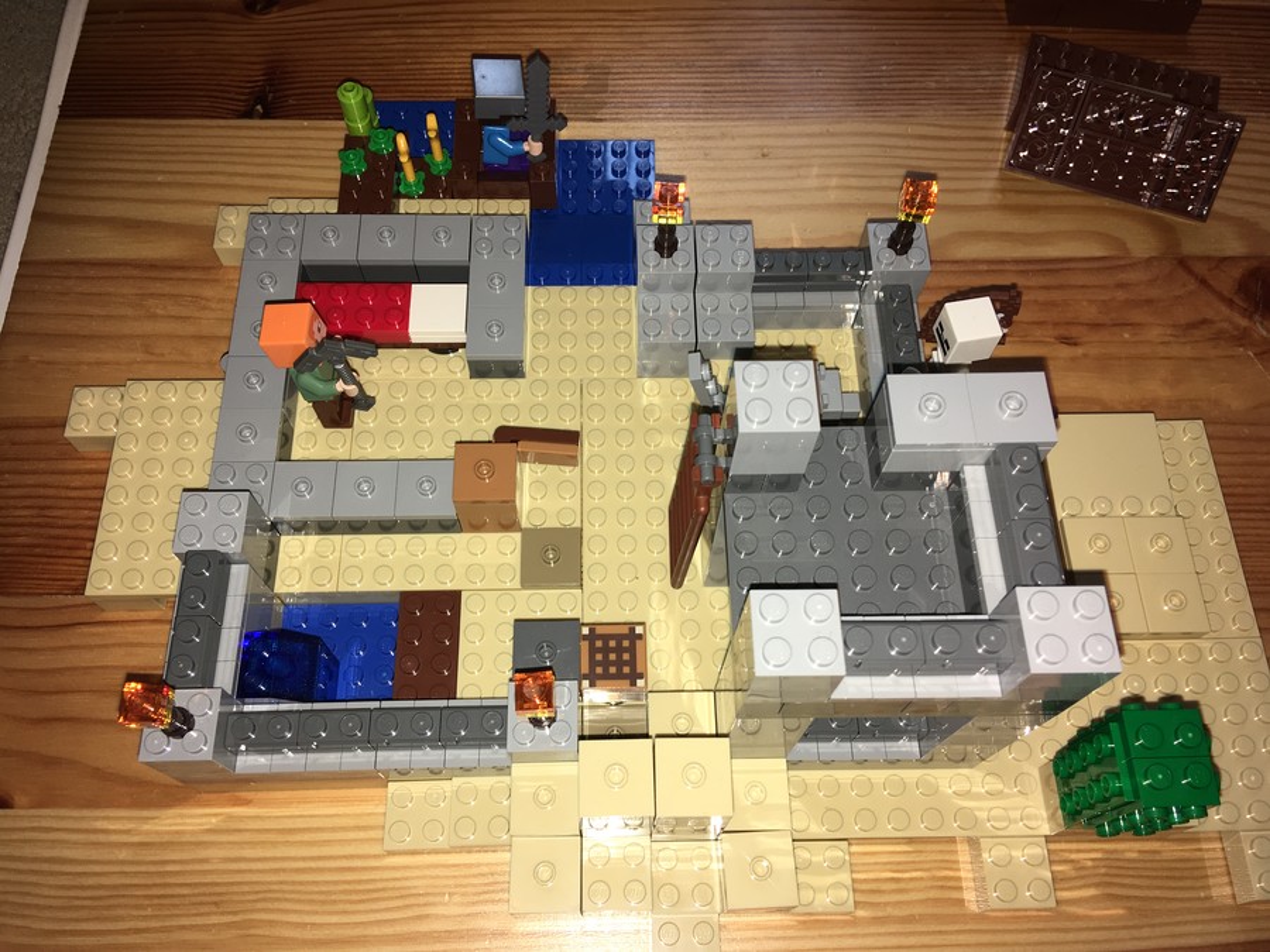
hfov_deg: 61.7
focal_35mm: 29
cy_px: 476
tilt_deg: -65.9
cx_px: 635
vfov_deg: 48.2
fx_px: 1064
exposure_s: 1/55
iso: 25
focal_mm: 4.15
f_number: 2.2
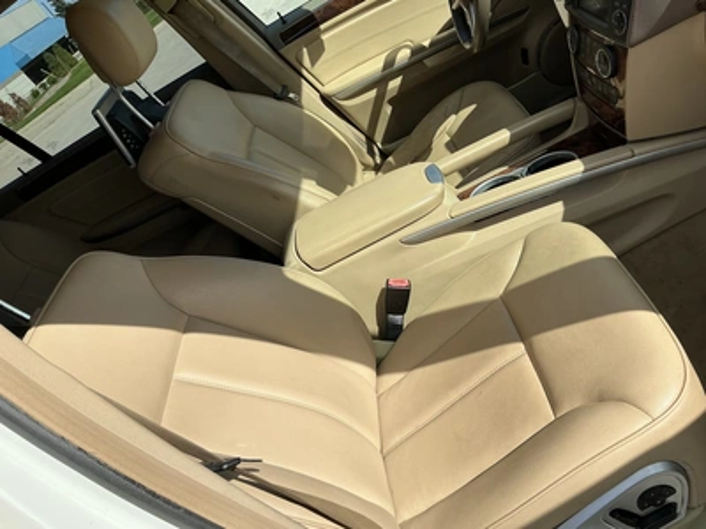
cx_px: 353
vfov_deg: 49.7
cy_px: 264
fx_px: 571
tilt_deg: -30.6
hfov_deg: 63.4
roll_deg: +37.9
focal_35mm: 28
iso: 25
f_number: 1.8
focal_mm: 3
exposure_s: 1/1626
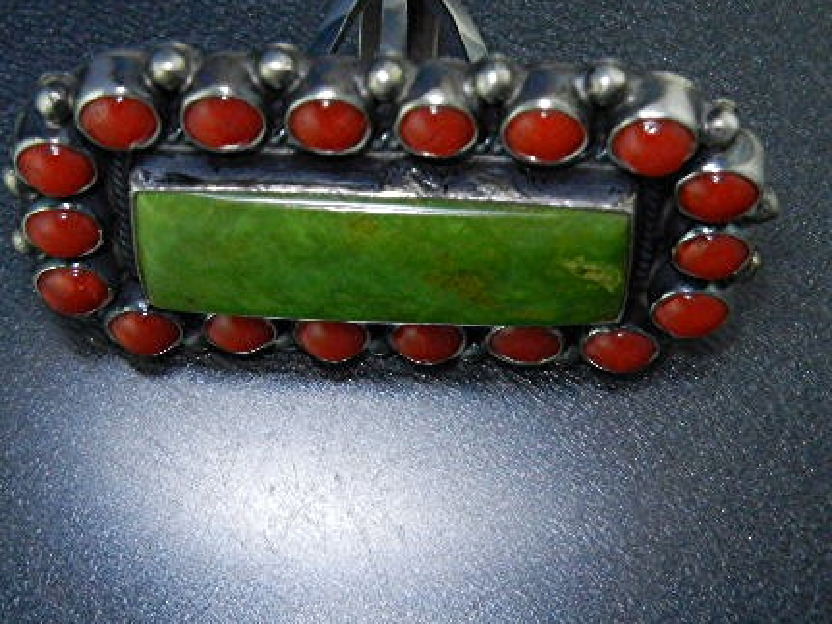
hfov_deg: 19.4
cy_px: 168
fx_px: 2427
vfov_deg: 14.6
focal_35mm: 101
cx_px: 371
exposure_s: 1/30
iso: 621
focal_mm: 12.2
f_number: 8.2
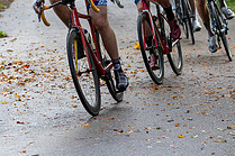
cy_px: -32
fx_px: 1552
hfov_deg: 8.6
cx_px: 70
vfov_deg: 5.7
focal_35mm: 238
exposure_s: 1/500
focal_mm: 70
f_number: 3.2
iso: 200
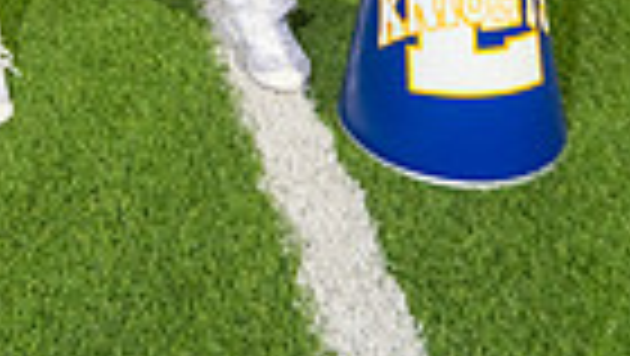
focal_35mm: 81
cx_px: -18
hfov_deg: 24.8
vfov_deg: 11.7
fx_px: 1354
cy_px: -545
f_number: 4.5
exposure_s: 1/200
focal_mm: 24
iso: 1000
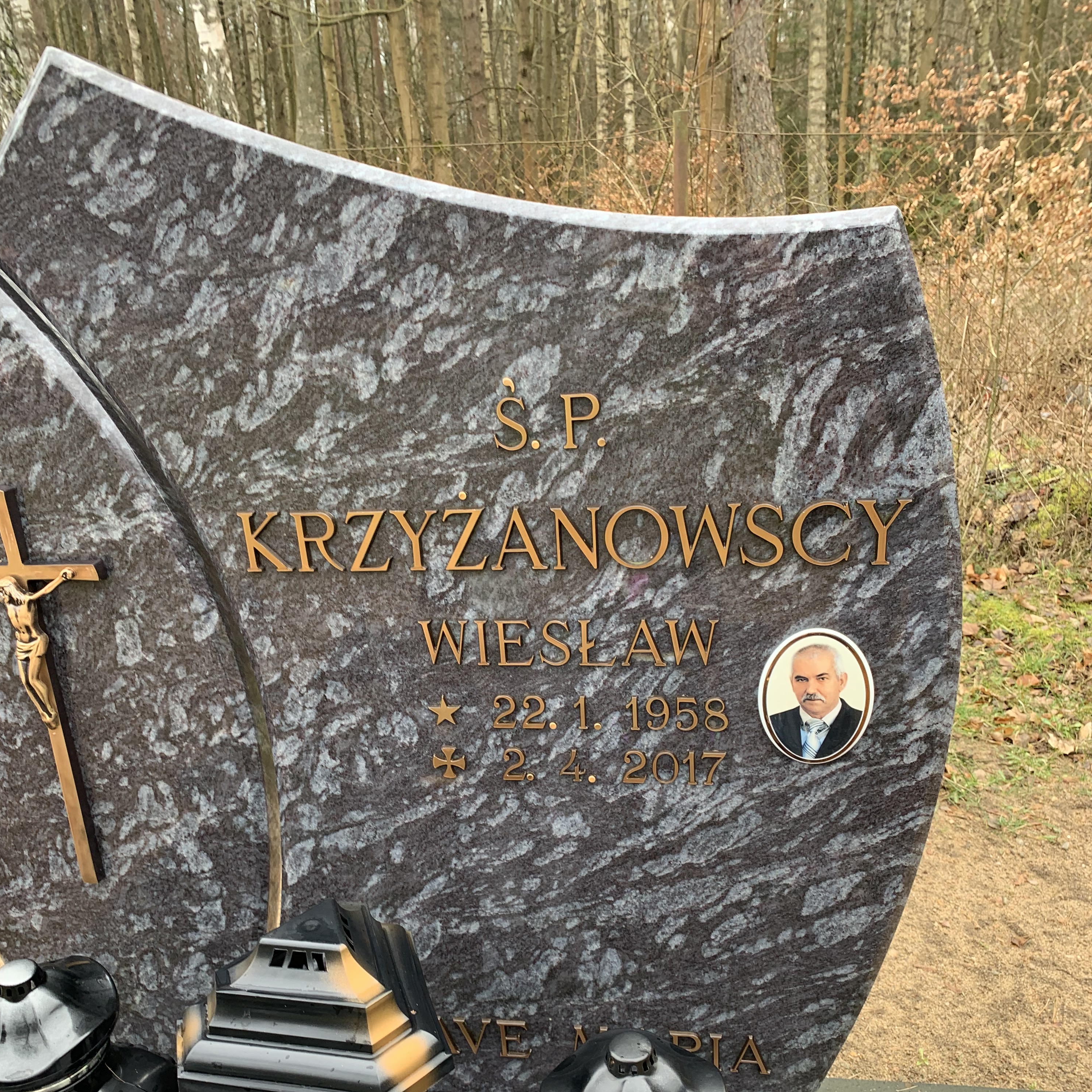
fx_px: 1106
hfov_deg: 52.5
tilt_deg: -23.6
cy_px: 689
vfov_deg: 51.9
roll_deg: +3.2
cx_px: 543
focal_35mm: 31
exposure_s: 1/122
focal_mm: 4.25
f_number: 1.8
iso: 25
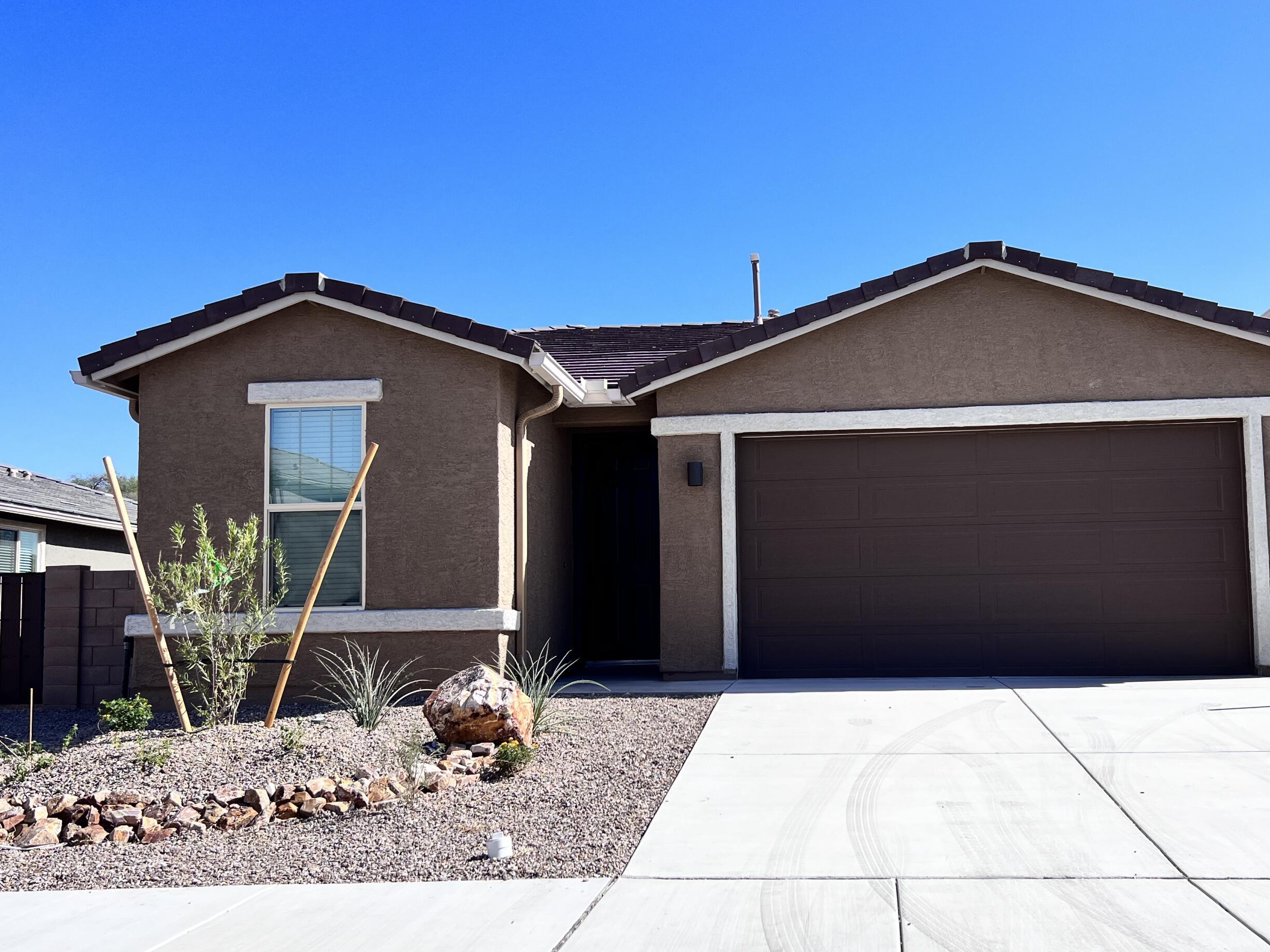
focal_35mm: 32
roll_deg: +0.8
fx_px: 1174
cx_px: 739
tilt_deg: +4.2
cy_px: 524
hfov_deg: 56.5
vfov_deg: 44.1
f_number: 1.5
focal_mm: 5.7
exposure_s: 1/5319
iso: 50
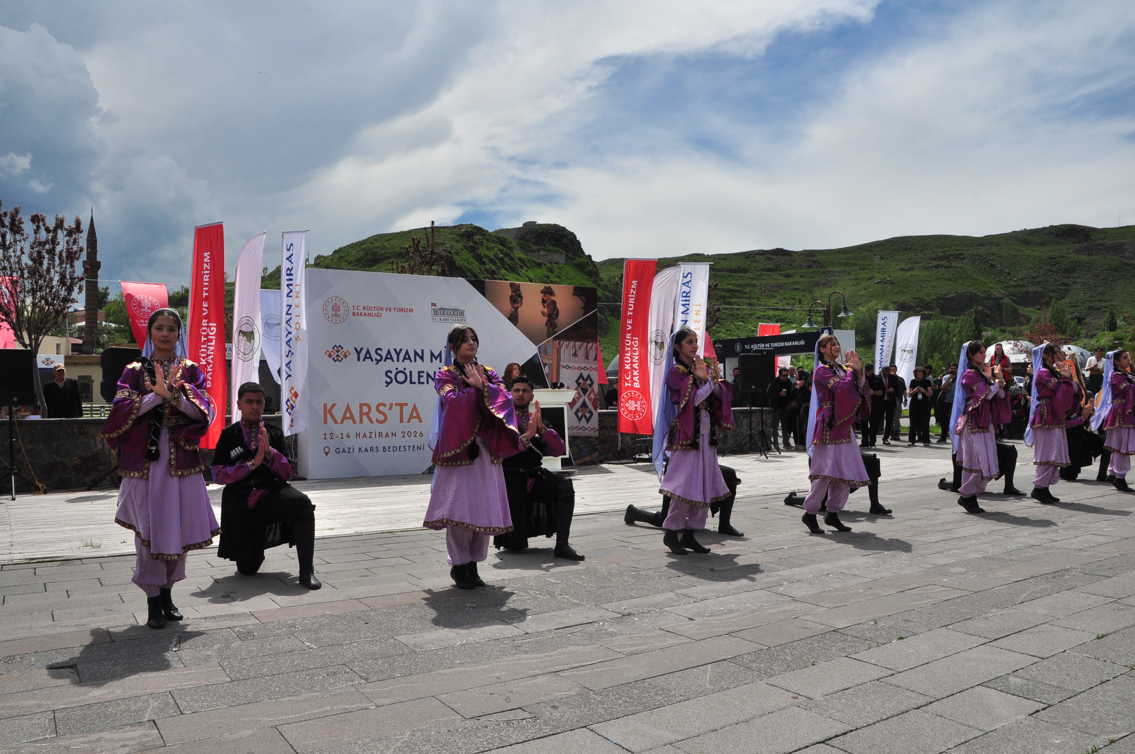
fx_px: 850
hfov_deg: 67.4
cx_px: 568
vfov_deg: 47.8
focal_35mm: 27
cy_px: 377
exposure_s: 1/800
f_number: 14
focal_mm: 18
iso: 400
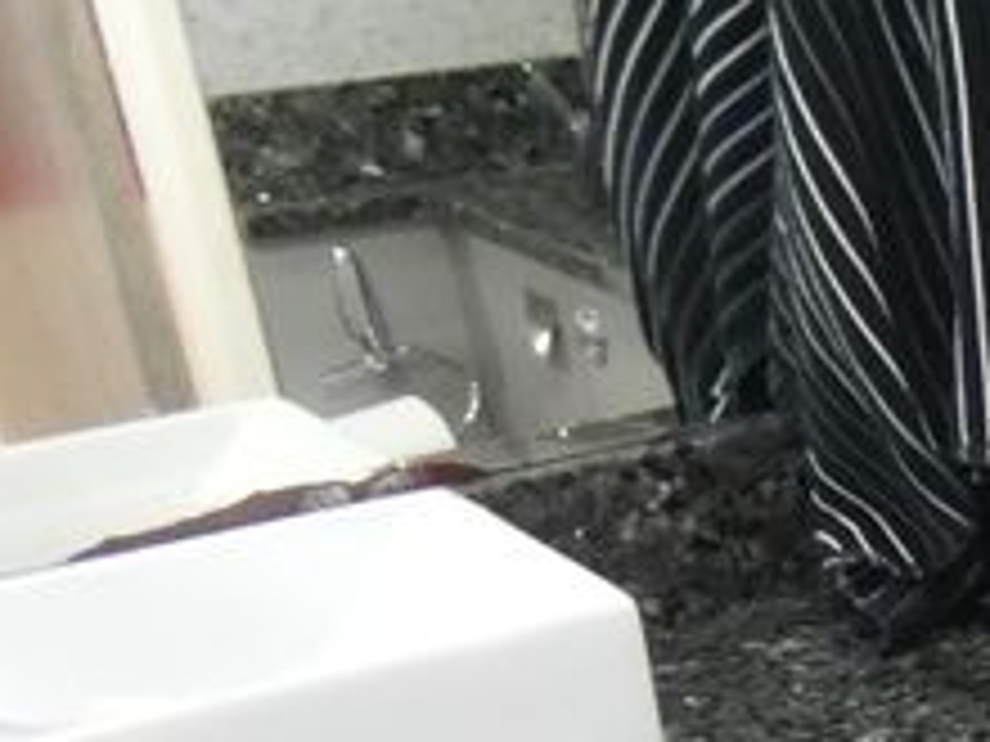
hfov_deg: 18.0
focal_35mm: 93
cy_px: 1138
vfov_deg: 14.7
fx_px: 2660
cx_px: 1616
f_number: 2.8
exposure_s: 1/60
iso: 640
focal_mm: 3.6
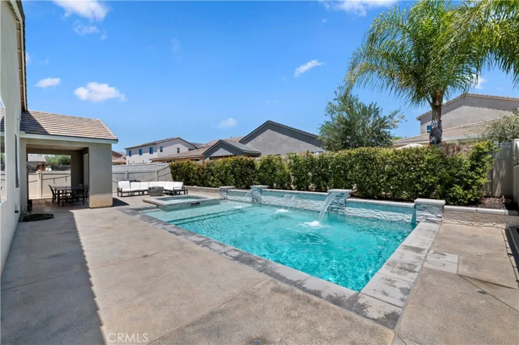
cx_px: 260
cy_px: 172
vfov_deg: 81.1
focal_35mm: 14
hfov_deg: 104.3
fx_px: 202
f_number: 22
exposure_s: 1/50
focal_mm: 14
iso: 100
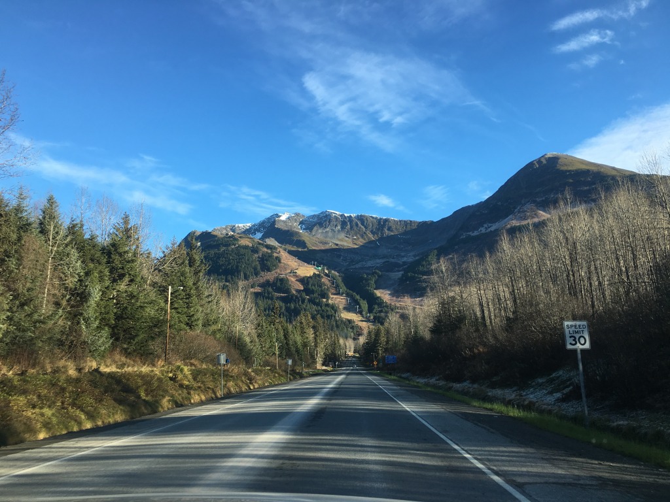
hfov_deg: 61.7
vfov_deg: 48.2
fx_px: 561
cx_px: 335
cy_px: 251
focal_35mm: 29
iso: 25
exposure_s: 1/370
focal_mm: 4.15
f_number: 2.2
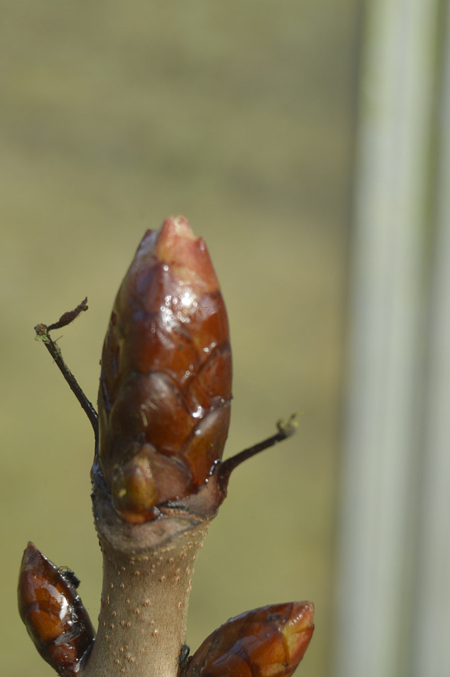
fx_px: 2438
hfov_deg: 10.5
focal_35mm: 130
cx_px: 144
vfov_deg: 15.8
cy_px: 415
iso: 100
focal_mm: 55
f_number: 6.3
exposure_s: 1/160
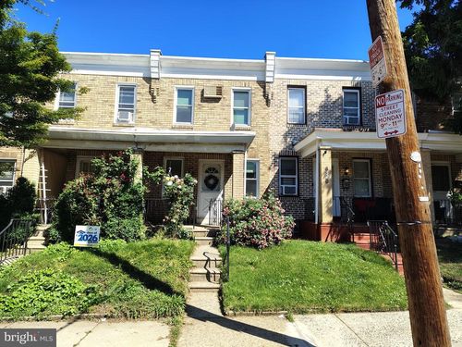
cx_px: 231
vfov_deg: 56.8
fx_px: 320
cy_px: 174
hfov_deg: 71.6
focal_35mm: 24
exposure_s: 1/968
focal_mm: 5.56
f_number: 1.8
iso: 100
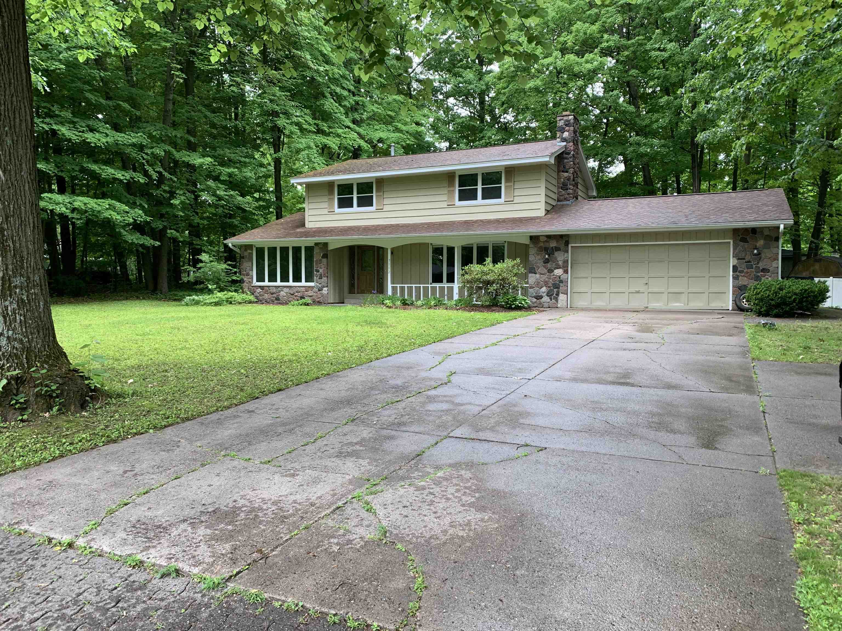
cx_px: 421
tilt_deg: -3.1
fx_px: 632
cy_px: 316
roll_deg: +0.0
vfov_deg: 53.1
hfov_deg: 67.3
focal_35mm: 26
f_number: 1.8
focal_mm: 4.25
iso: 50
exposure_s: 1/122
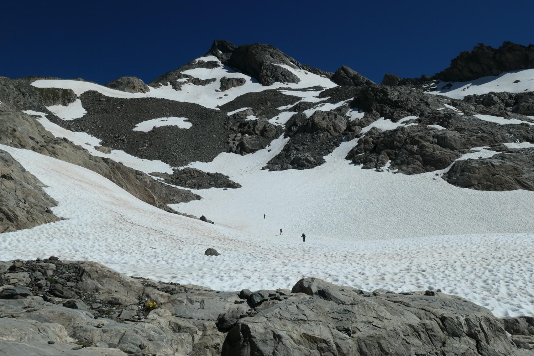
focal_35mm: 28
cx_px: 267
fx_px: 415
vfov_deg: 46.4
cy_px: 178
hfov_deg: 65.5
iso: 200
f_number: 8
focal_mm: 10.1
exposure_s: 1/2000
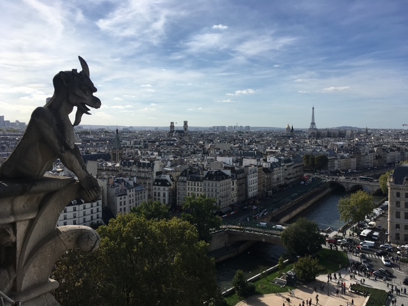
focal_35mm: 29
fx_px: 342
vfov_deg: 48.2
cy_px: 153
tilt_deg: -2.8
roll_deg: -0.1
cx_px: 204
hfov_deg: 61.7
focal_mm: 4.15
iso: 25
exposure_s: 1/2481
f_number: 2.2
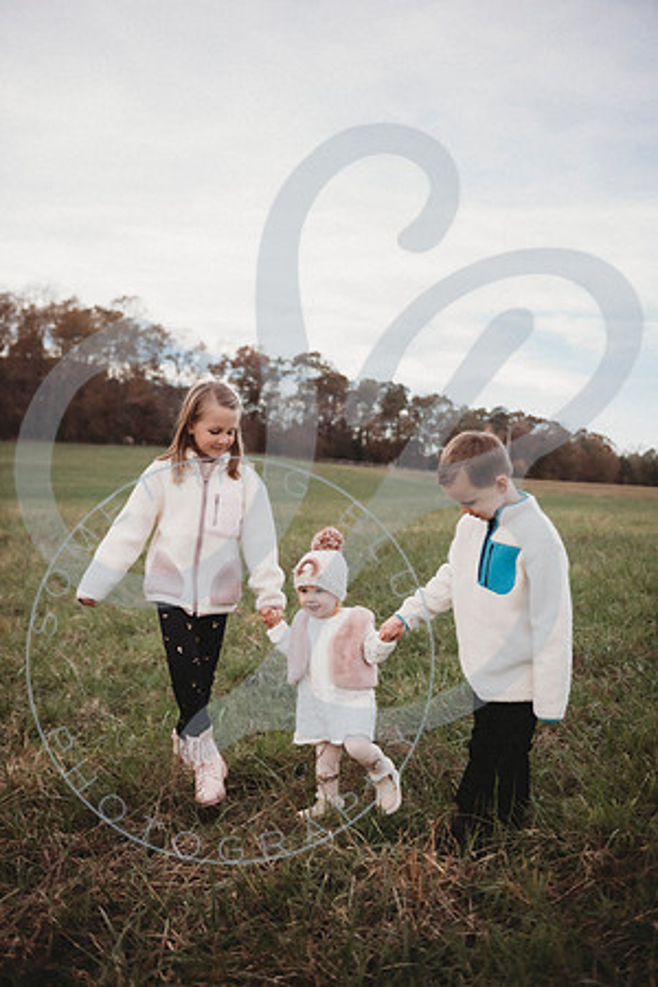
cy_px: 494
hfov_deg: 41.1
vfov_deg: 58.7
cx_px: 329
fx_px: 877
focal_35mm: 32
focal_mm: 32
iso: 250
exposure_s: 1/250
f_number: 2.8
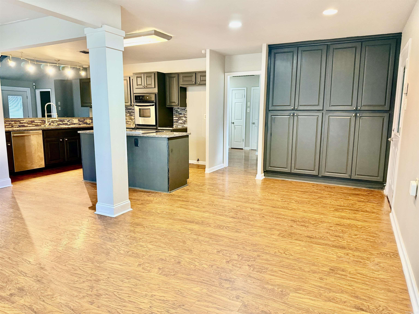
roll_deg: -0.1
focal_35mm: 24
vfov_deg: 56.8
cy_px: 157
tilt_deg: -8.1
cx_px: 210
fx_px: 291
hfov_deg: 71.6
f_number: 1.78
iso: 400
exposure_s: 1/60
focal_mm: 6.76
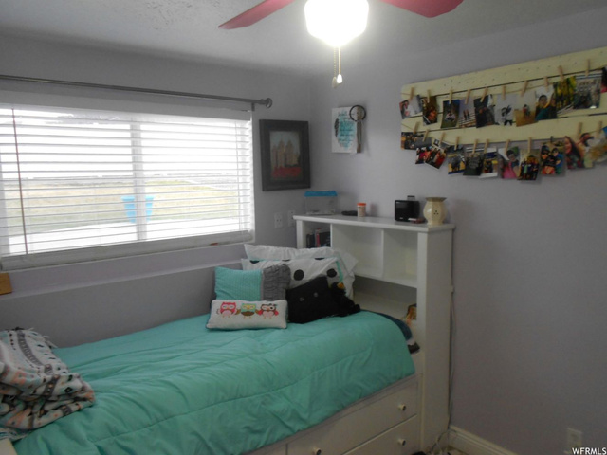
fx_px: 456
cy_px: 228
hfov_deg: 67.3
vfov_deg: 53.1
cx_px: 304
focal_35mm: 26
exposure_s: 1/30
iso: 200
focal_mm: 4.6
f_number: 3.2
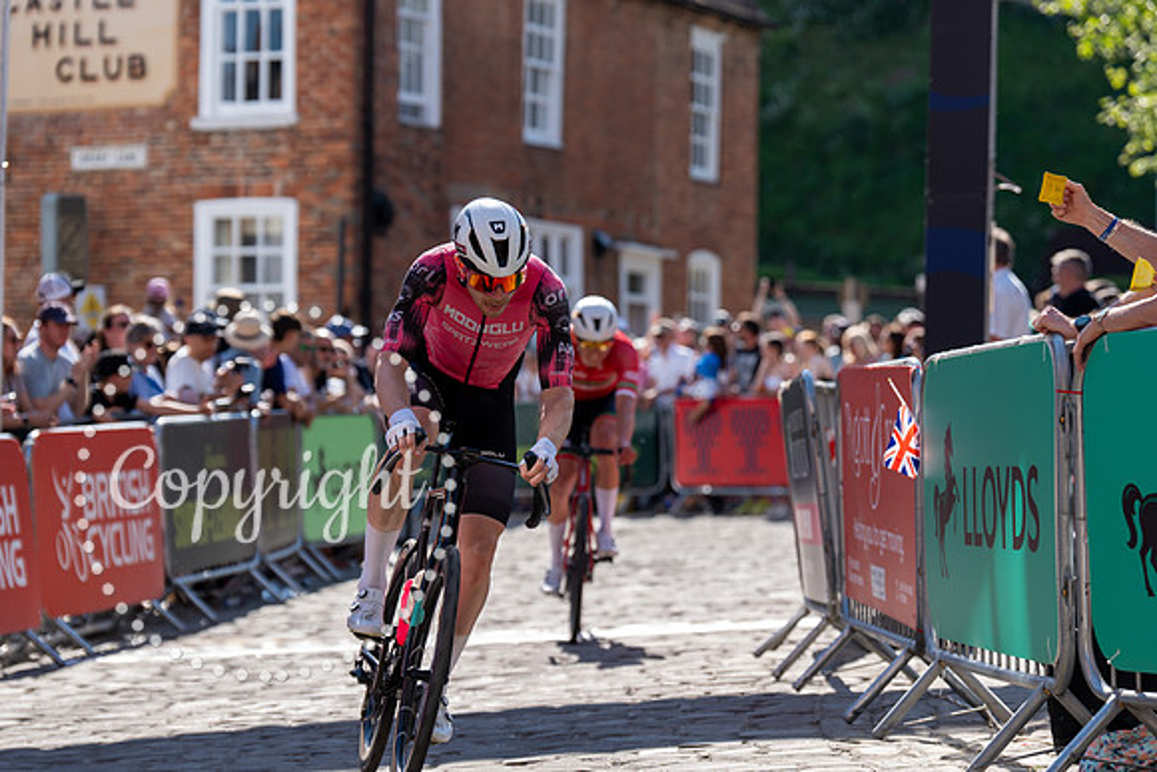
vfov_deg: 11.2
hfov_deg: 16.8
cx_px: 578
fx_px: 3922
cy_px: 386
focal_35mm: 122
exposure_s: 1/1000
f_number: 3.5
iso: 160
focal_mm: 122
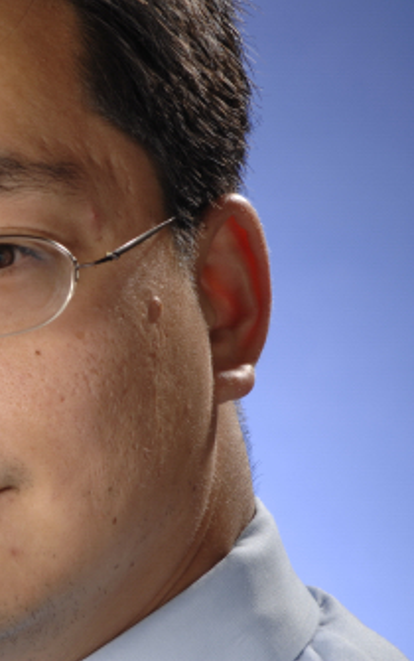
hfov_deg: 2.6
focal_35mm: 507
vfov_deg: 4.1
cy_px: 412
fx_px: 9136
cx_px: -51
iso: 100
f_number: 9
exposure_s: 1/250
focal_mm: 145
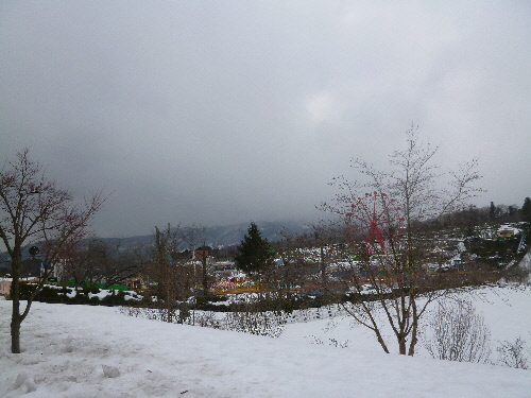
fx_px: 368
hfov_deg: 71.6
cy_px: 199
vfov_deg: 56.8
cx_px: 266
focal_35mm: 24
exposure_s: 1/200
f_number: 8
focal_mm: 4.3
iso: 100
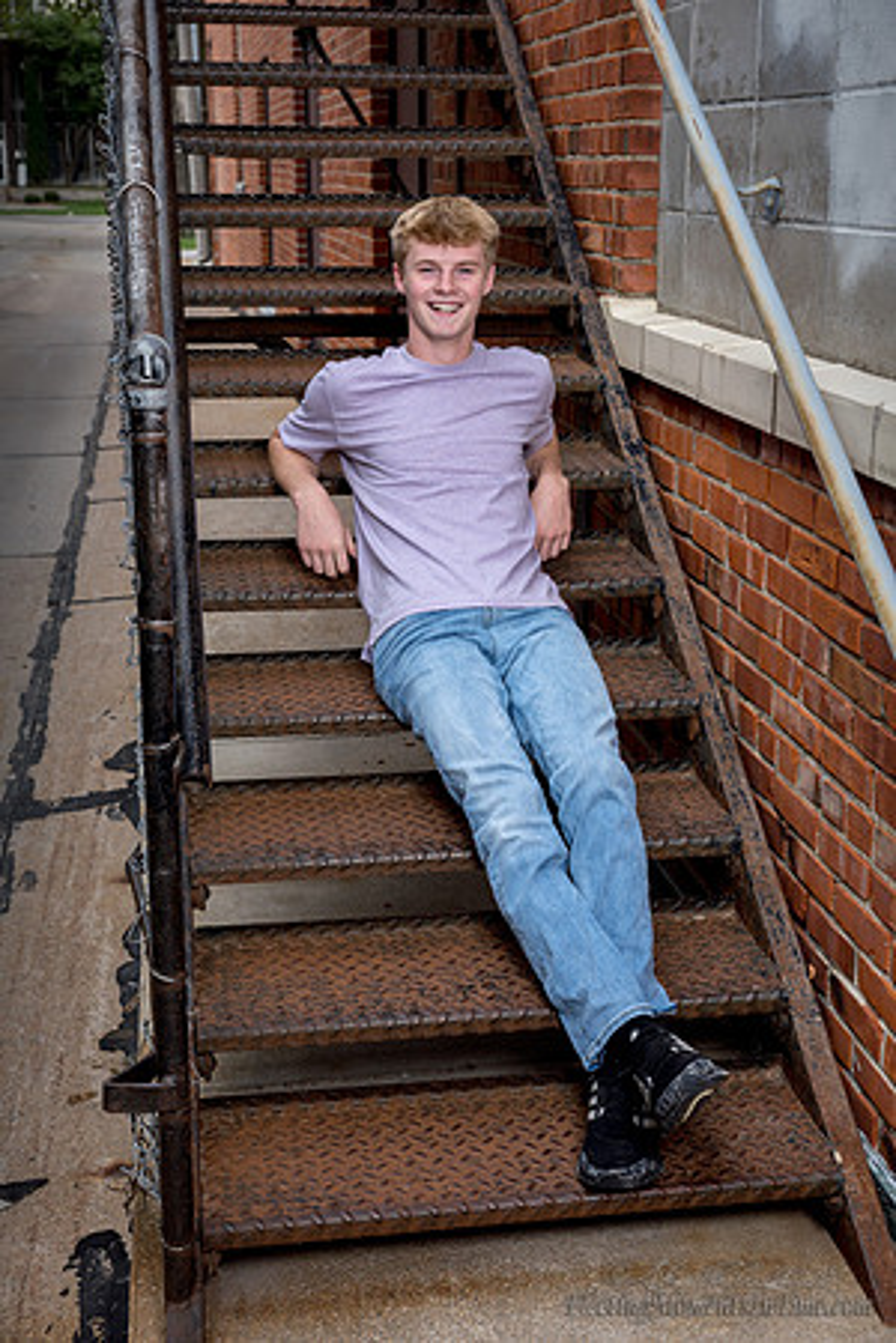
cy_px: 672
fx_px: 1867
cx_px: 448
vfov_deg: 39.6
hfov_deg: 27.0
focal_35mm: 50
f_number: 6.3
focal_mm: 50
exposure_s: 1/160
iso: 100
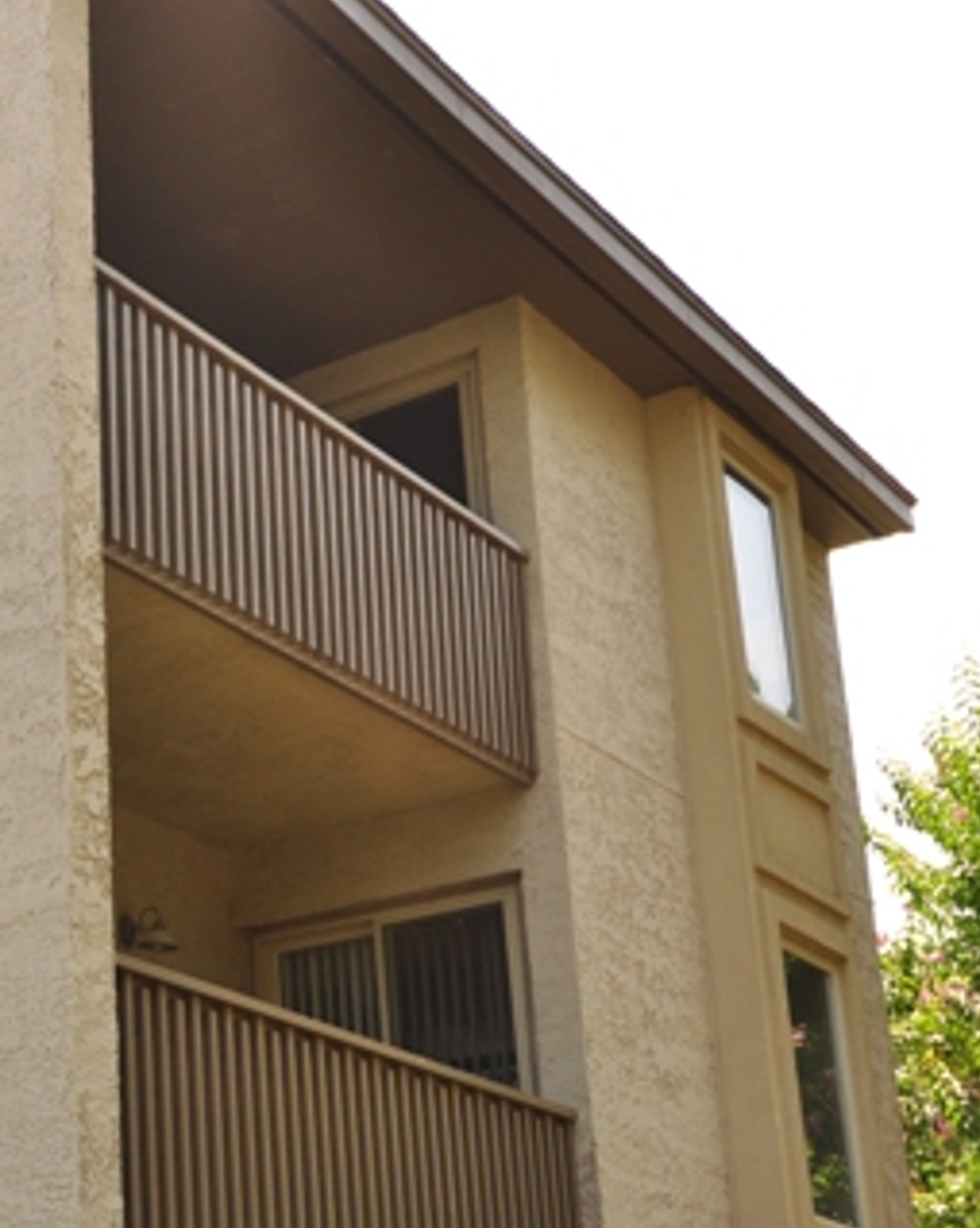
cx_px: -120
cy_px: 817
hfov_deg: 21.2
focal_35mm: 68
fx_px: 2468
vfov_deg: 27.8
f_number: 8
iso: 200
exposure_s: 1/250
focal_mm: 24
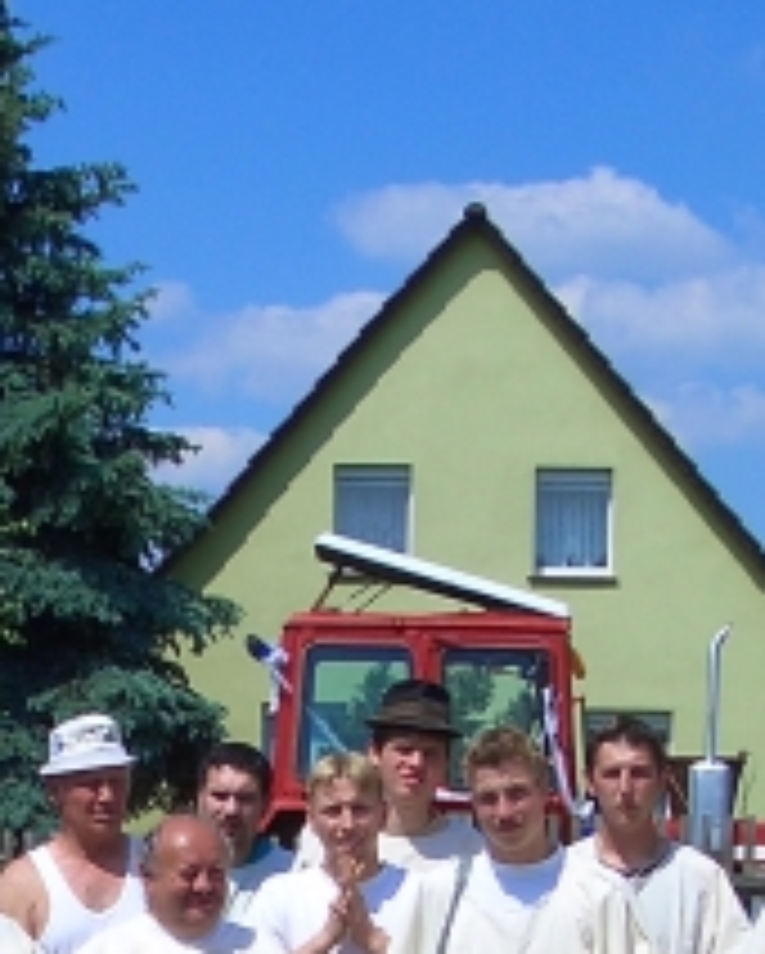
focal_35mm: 103
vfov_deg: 17.9
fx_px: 2911
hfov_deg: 14.9
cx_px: 171
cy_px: 1071
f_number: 4.3
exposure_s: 1/1000
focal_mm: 5.8
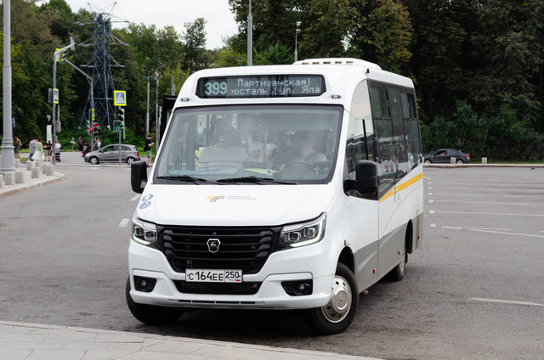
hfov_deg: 27.0
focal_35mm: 75
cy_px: 180
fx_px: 1131
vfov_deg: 18.1
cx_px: 272
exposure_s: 1/800
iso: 800
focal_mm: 50
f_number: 11
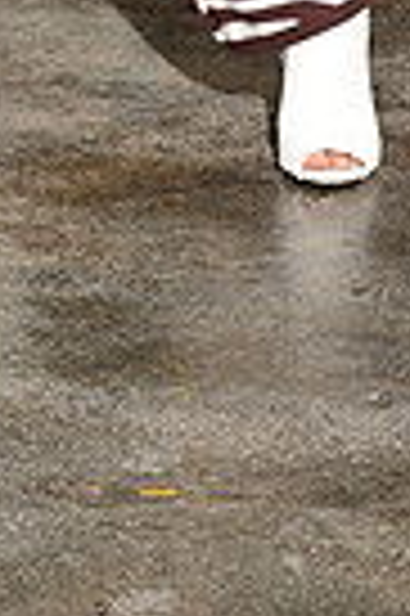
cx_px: 90
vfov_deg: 6.7
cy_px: -670
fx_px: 5069
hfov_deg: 4.6
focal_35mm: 296
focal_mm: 70
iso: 1000
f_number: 6.3
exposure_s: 1/125
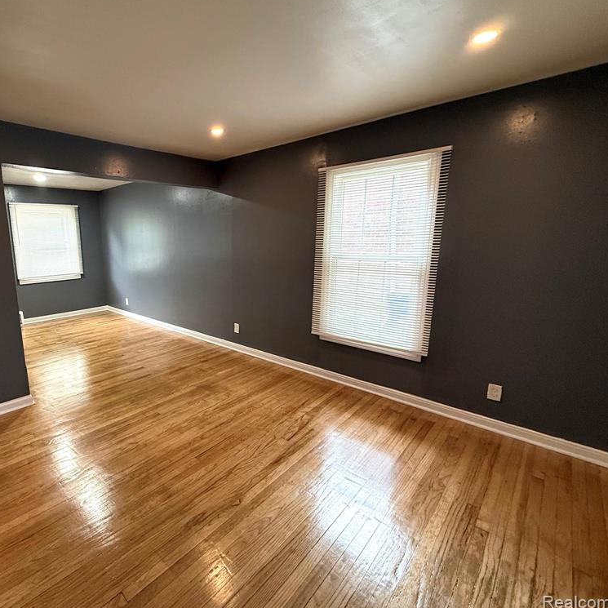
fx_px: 338
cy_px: 302
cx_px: 207
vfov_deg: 84.0
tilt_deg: -10.4
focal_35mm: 17
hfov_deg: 81.4
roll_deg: +1.2
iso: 320
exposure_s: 1/99
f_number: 2.2
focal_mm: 2.22
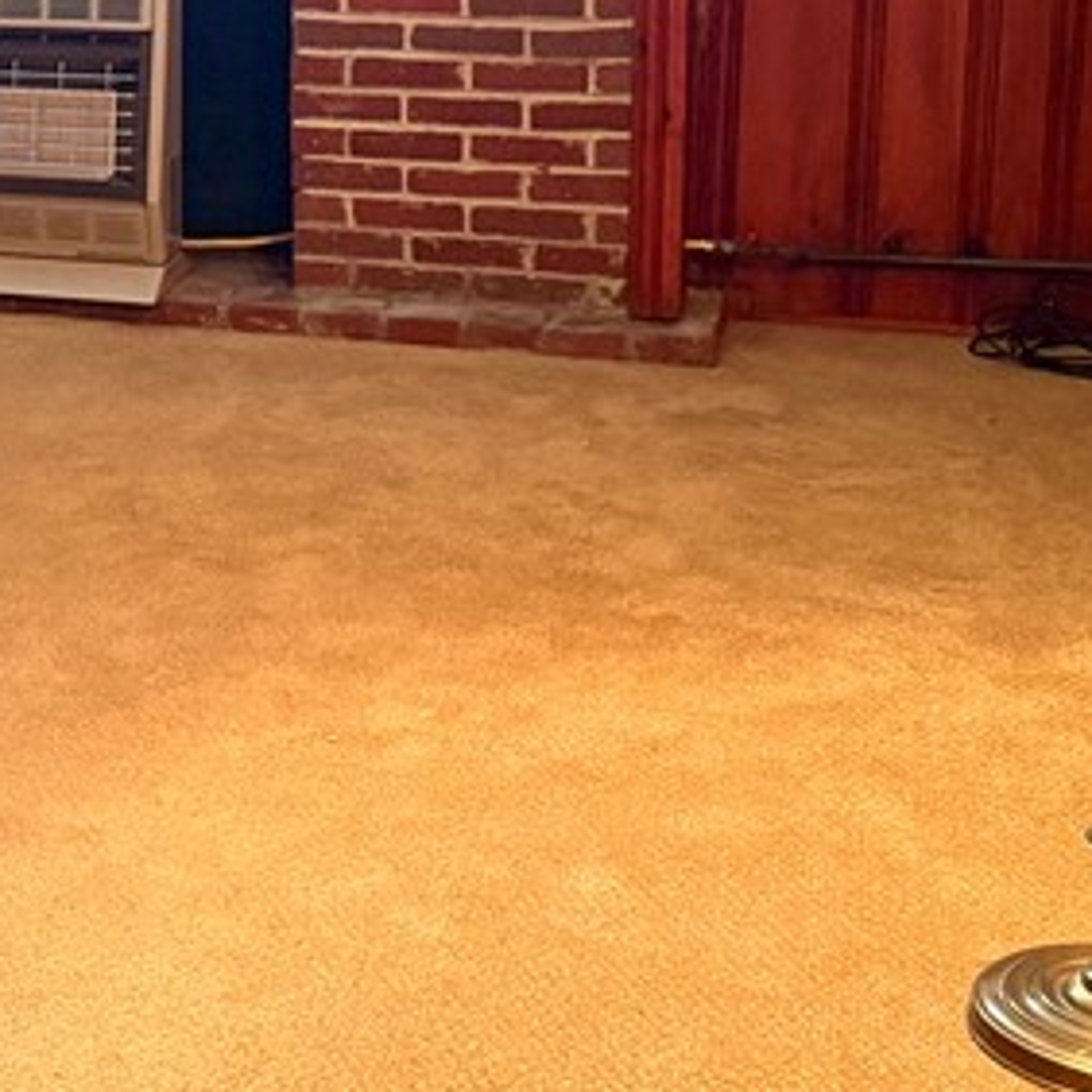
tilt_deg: -10.1
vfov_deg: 22.0
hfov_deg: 20.8
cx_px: -263
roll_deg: +2.0
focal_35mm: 77
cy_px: 136
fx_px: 2748
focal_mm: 6.76
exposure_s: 1/40
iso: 640
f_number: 1.78
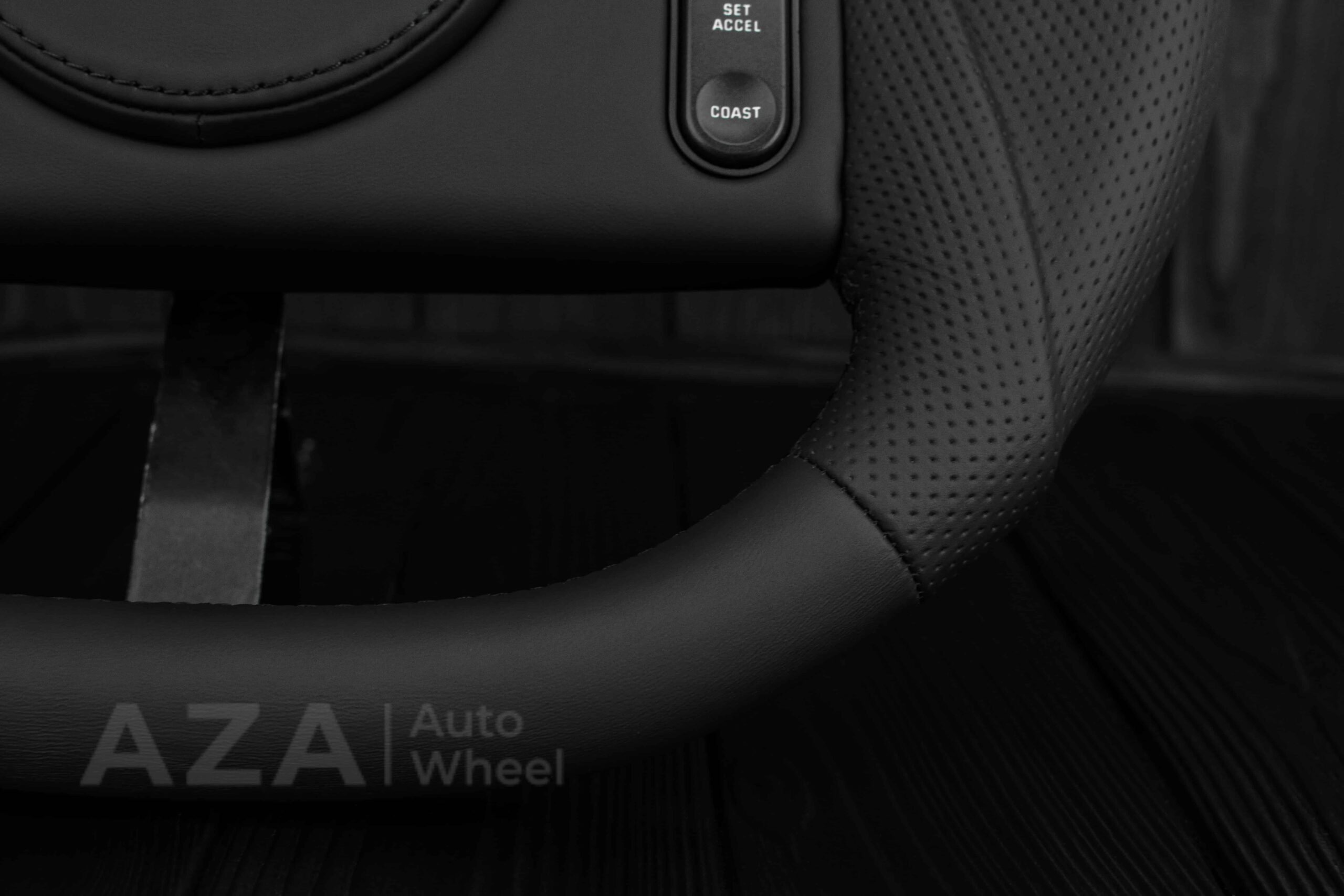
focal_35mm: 52
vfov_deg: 25.8
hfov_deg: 37.8
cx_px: 672
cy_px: 448
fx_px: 1960
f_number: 6.3
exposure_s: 1/125
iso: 500
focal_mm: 35
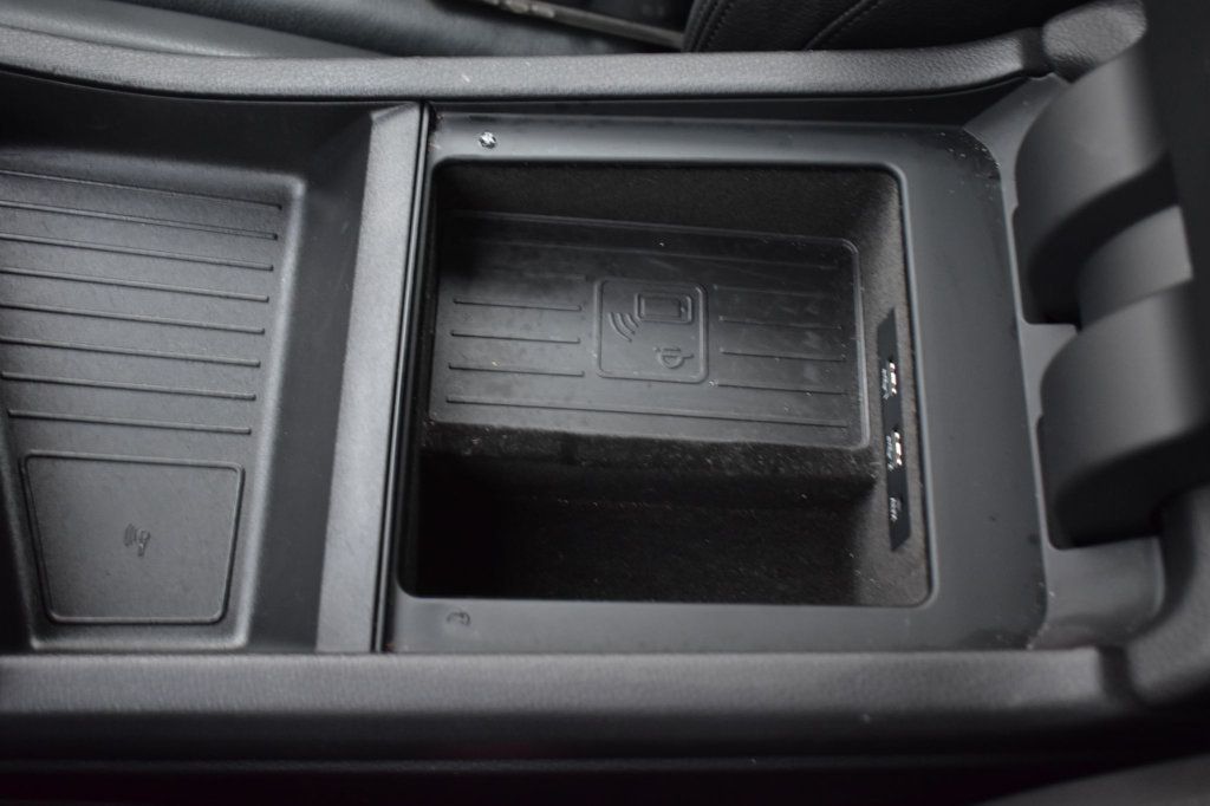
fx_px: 1361
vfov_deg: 33.0
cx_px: 605
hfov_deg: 47.9
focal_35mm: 40
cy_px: 403
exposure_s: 1/2.5
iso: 1600
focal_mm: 27
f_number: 4
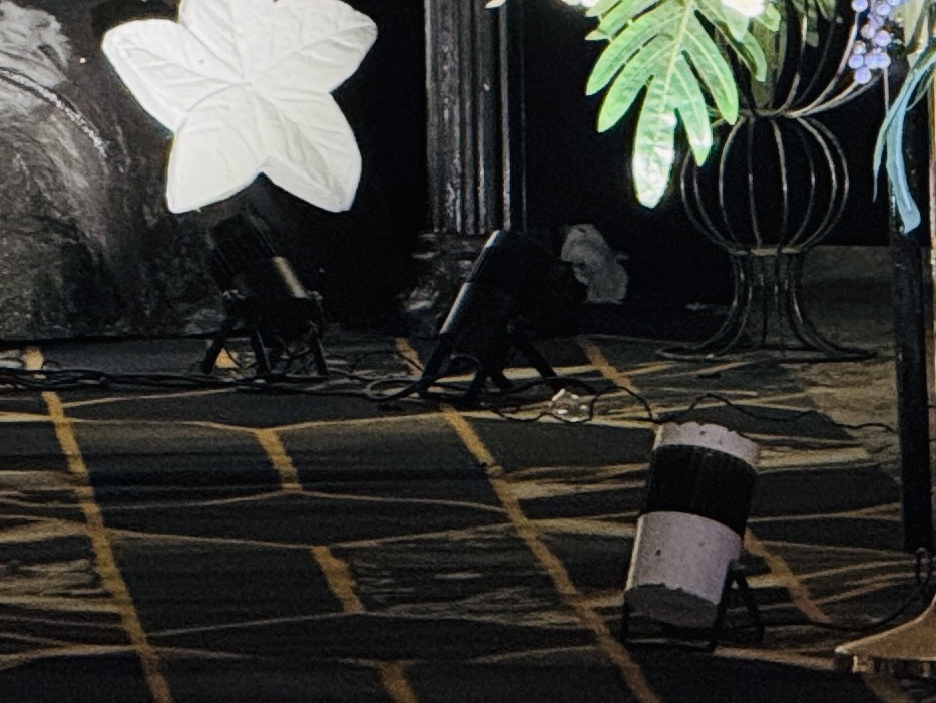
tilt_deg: +0.7
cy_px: -613
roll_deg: +0.6
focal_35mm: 518
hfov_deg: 3.8
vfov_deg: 2.9
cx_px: -217
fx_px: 14010
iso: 500
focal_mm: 15.66
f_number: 2.8
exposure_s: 1/100
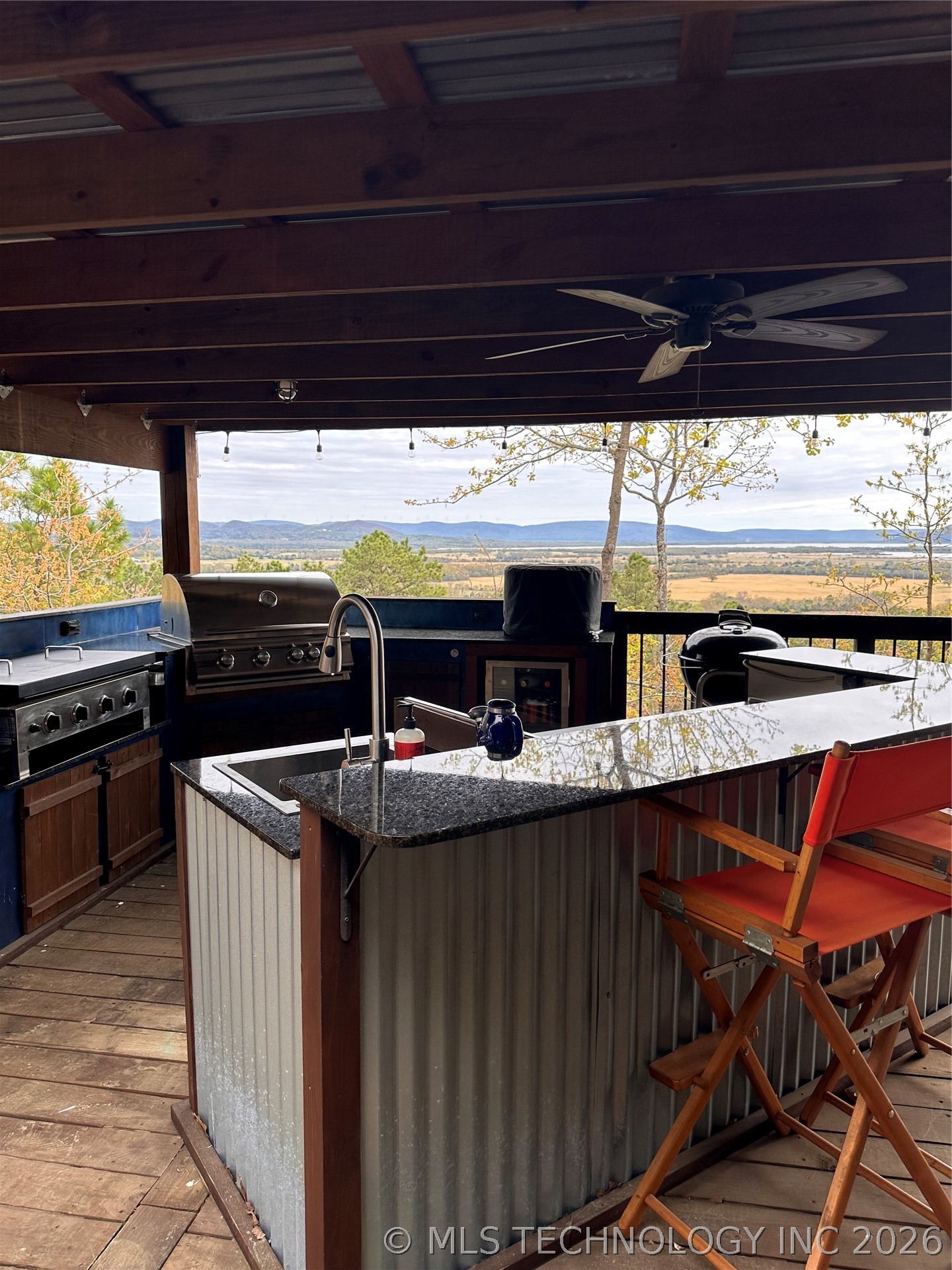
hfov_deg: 56.8
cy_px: 635
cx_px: 476
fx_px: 880
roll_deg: -0.5
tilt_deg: -5.2
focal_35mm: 24
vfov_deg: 71.6
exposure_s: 1/516
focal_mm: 6.86
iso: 80
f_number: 1.78
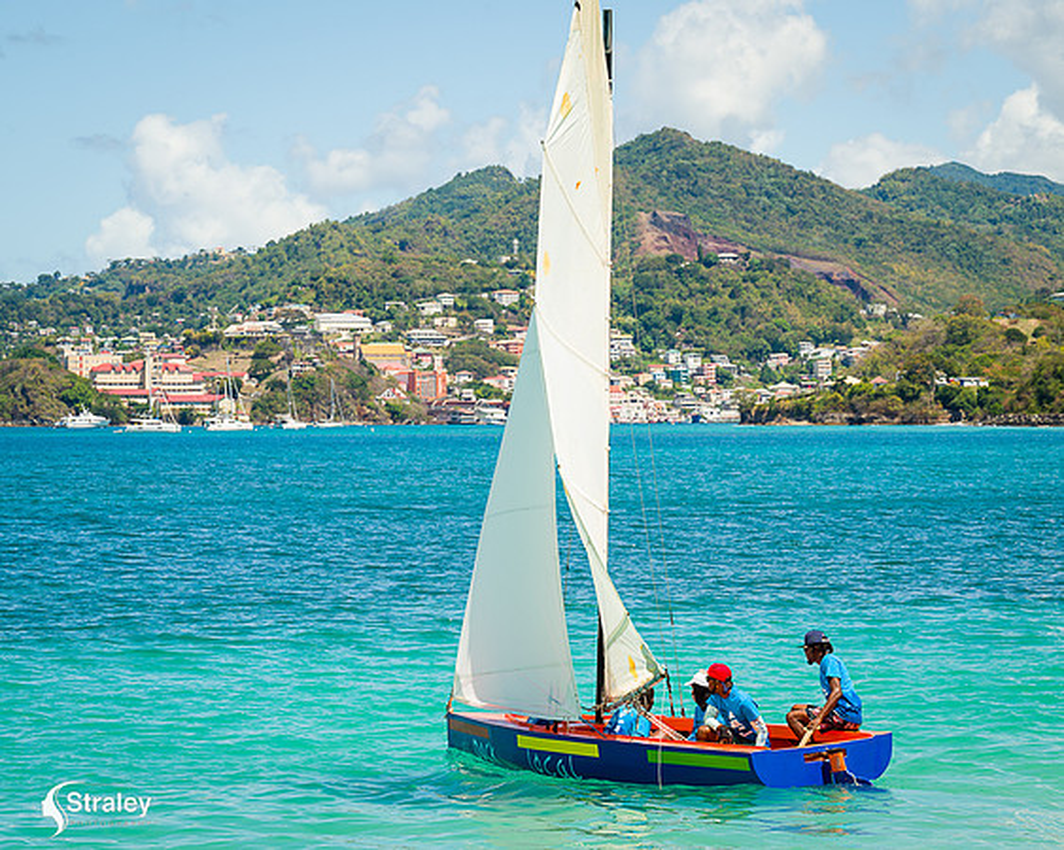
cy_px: 422
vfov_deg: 10.6
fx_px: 4571
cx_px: 642
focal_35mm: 145
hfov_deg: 13.3
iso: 140
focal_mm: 125
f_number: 8
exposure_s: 1/320
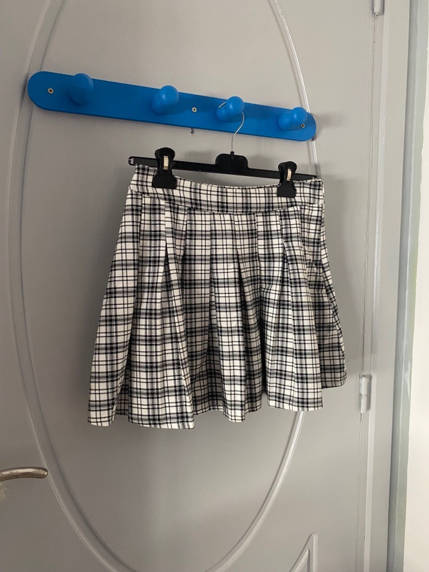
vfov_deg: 67.3
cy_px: 286
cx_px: 214
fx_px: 430
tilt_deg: -6.0
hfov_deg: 53.1
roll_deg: -0.1
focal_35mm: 26
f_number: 1.8
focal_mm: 4.25
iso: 200
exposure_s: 1/60
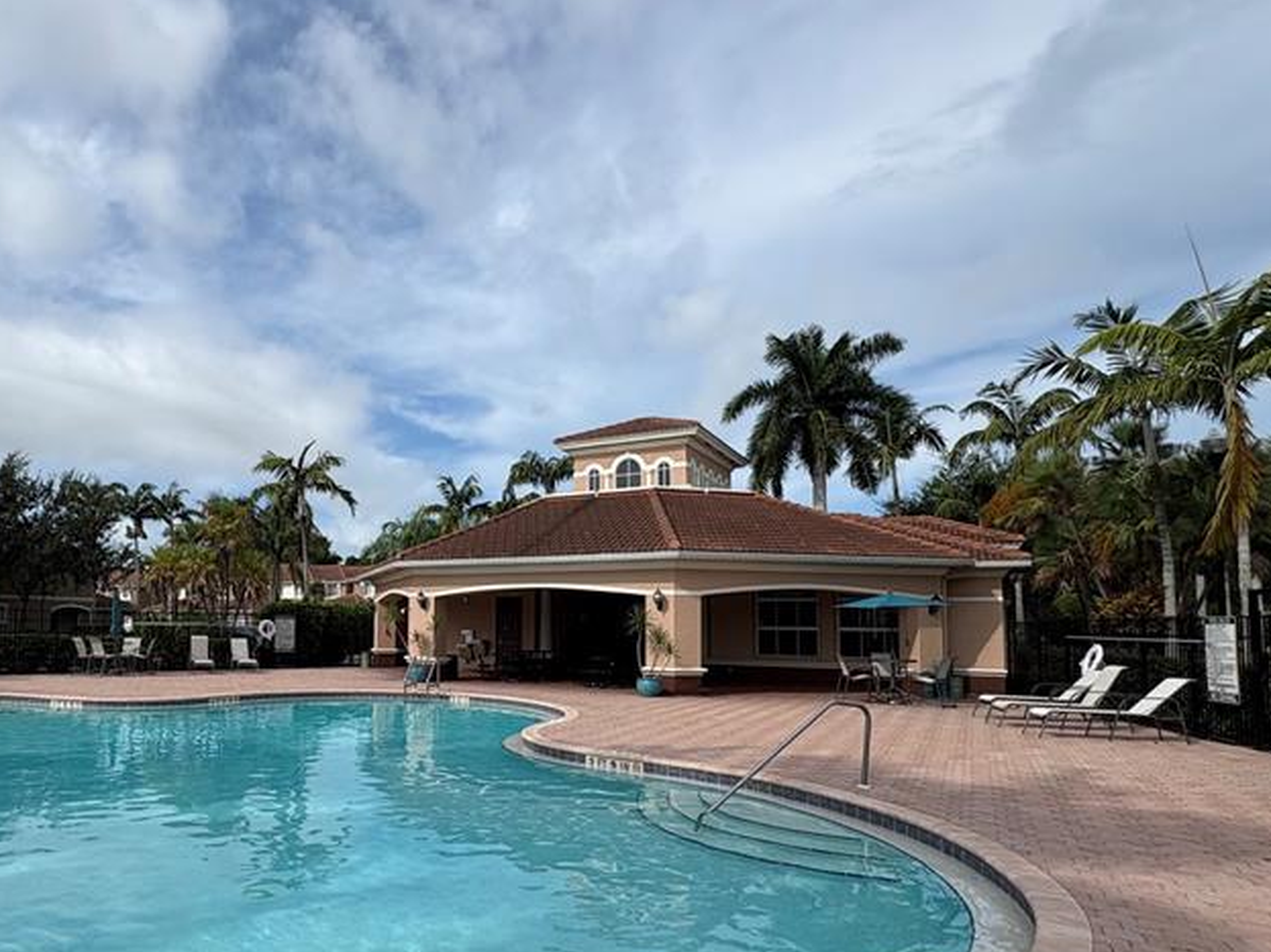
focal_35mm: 23
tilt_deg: +3.5
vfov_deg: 58.3
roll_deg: -0.2
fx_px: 844
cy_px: 581
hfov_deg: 71.3
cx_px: 404
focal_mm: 2.22
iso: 50
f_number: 2.2
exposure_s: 1/2770
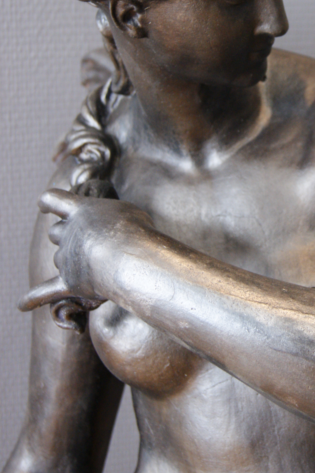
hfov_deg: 13.6
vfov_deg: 20.3
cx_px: 274
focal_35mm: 100
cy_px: 125
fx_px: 1313
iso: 400
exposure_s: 1/15
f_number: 4.5
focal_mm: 35
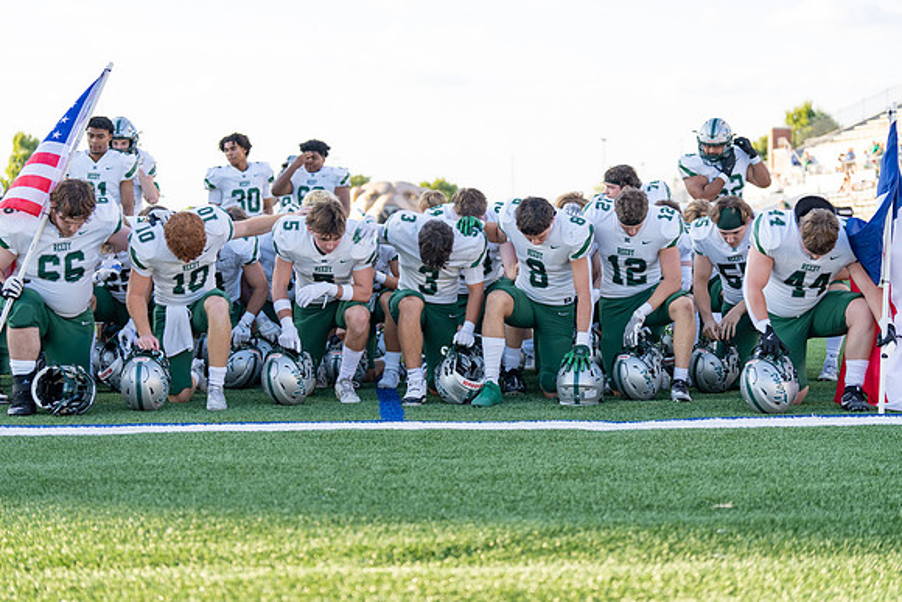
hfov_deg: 28.6
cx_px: 451
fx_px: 1770
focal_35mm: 71
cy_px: 301
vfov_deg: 19.3
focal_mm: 70
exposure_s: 1/500
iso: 200
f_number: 2.8
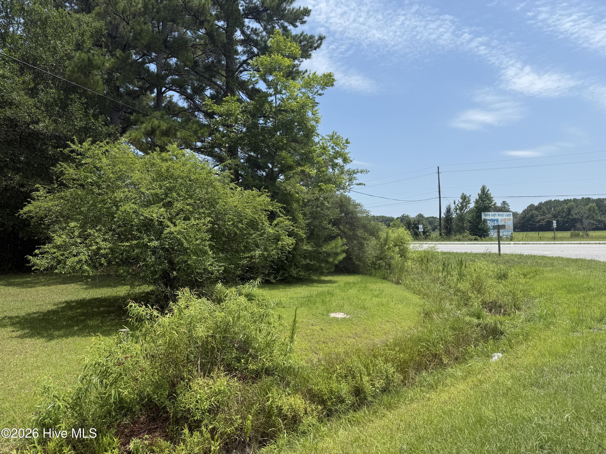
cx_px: 303
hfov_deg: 71.6
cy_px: 227
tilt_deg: +0.9
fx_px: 420
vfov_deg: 56.8
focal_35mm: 24
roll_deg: -0.2
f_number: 1.78
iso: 80
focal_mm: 6.76
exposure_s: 1/4673
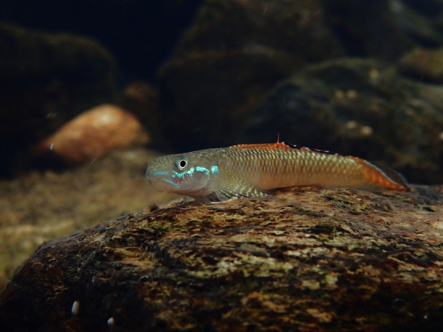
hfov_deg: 19.6
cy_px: 166
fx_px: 1280
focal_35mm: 100
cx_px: 222
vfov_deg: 14.8
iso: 640
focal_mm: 18
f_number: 6.3
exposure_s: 1/200
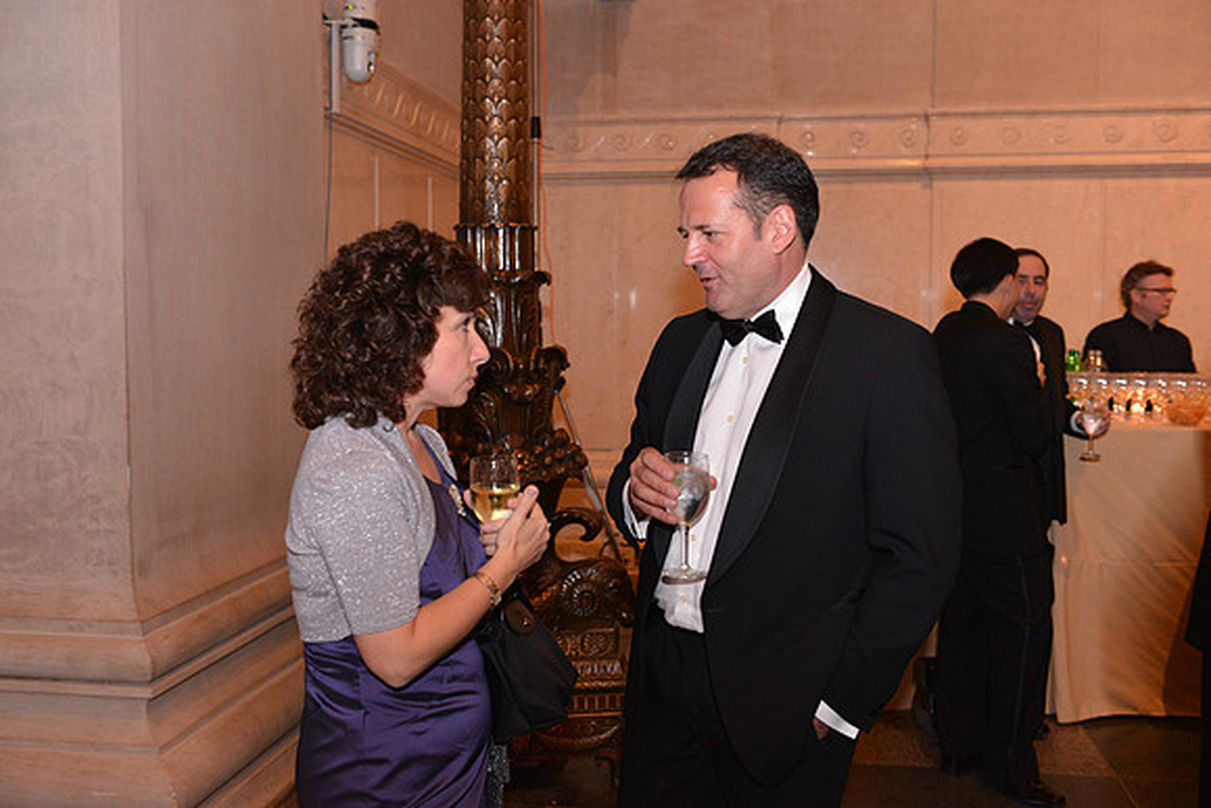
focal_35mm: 36
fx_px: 1211
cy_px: 404
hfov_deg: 53.1
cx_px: 606
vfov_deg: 36.9
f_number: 3.5
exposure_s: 1/60
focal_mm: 36
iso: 2000
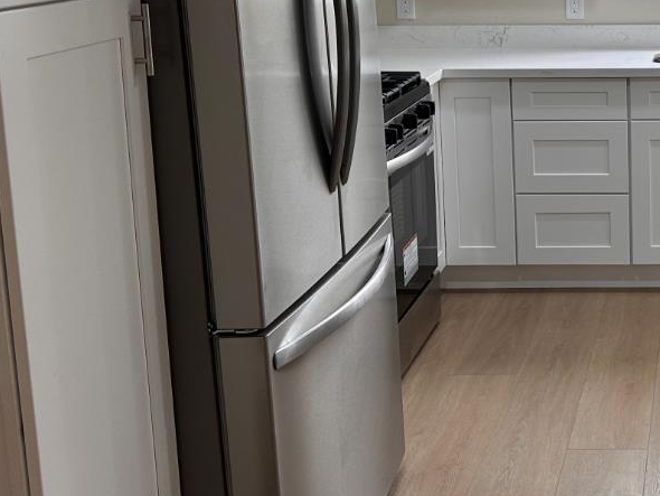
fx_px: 1164
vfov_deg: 23.8
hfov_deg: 29.4
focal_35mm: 61
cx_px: 676
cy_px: 117
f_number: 1.78
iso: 80
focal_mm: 6.86
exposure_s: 1/120
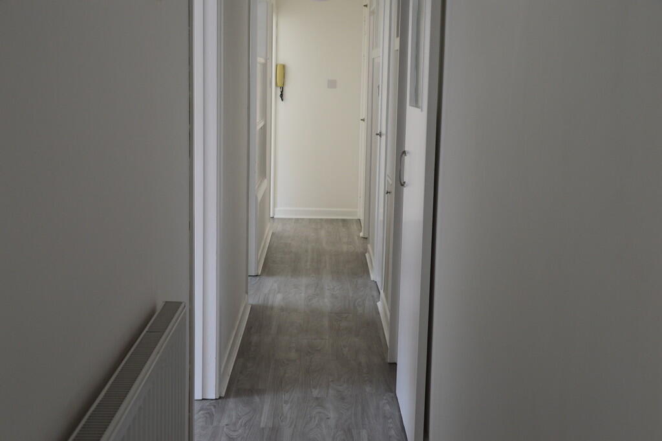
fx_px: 882
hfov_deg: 41.1
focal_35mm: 48
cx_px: 331
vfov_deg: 28.0
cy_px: 220
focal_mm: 32
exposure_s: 1/15
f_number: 6.3
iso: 400
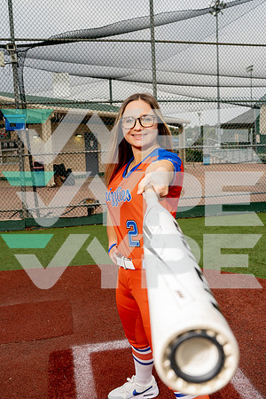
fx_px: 388
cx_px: 133
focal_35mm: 35
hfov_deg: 37.9
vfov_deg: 54.4
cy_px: 200
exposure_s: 1/250
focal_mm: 35
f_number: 8
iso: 125
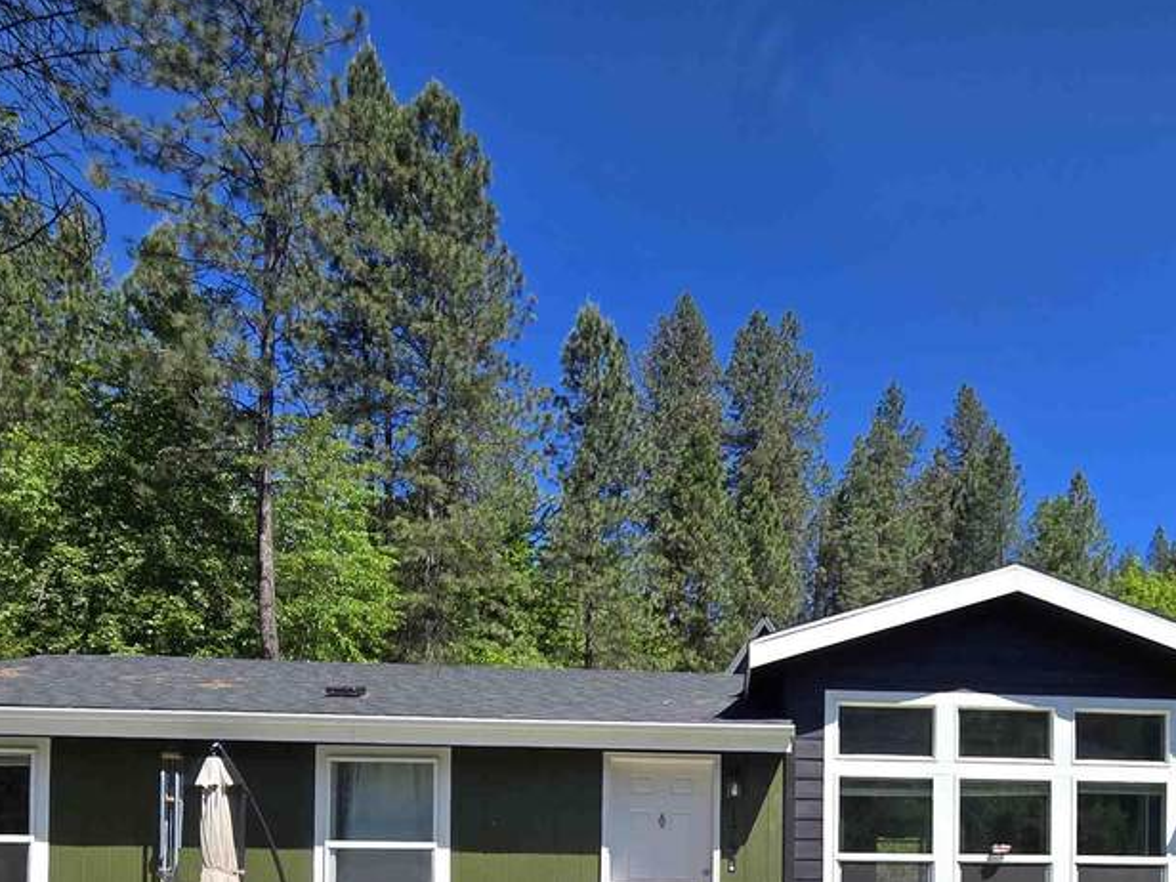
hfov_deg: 63.1
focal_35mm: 27
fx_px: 917
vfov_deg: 43.1
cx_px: 813
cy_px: 907
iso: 50
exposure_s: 1/1461
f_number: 2.2
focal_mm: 2.2
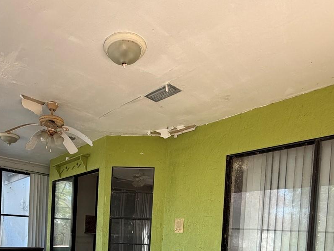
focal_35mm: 28
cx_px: 121
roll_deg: -2.6
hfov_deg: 62.4
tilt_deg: -0.5
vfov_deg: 44.2
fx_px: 270
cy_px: 236
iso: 100
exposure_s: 1/121
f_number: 2.2
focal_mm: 2.22
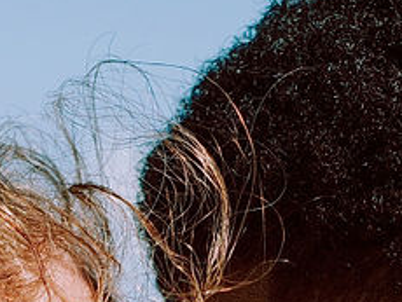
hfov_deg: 7.4
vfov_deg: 5.4
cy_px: 655
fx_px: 3104
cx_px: 208
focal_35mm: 267
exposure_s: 1/2000
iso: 100
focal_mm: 40
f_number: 2.8
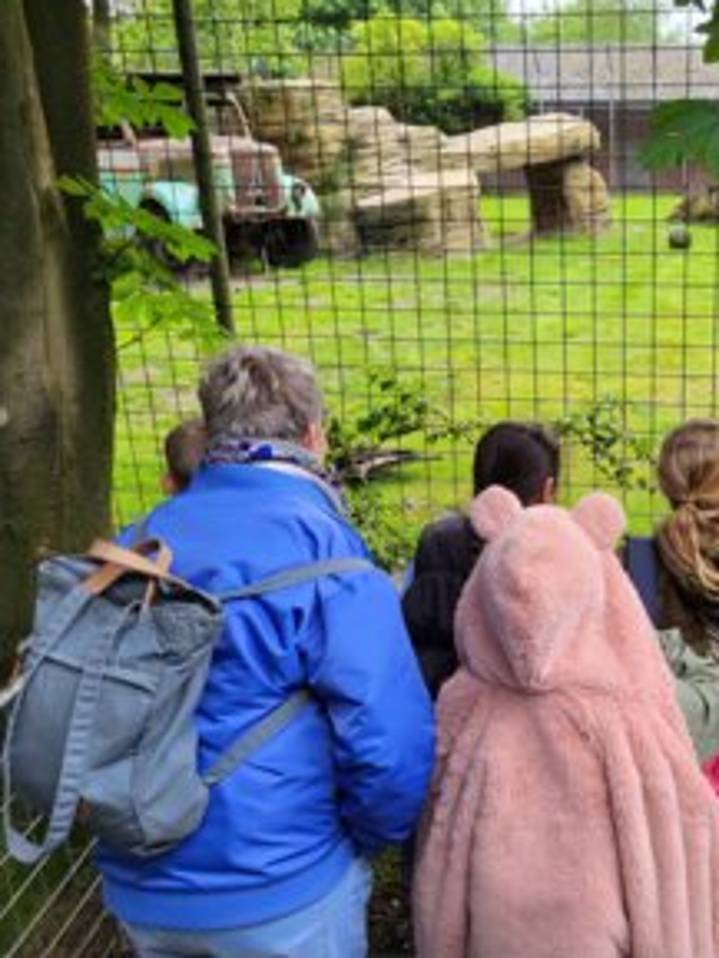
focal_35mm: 36
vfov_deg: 51.3
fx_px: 996
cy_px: 464
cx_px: 606
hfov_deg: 37.8
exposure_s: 1/207
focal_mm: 5.4
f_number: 1.8
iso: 40
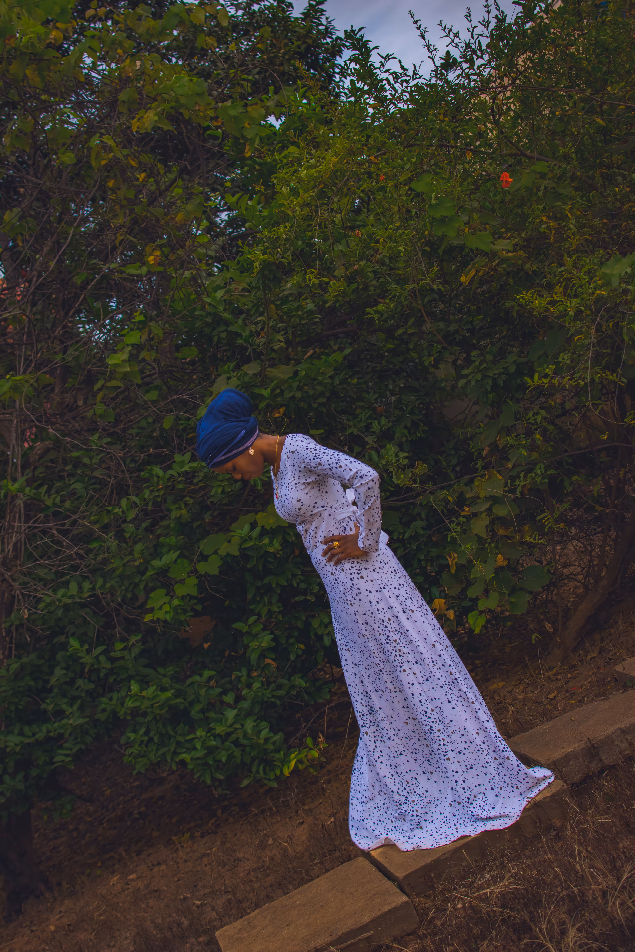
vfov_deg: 37.9
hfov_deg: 25.8
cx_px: 318
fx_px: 1389
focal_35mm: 52
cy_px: 476
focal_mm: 35
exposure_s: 1/200
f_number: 3.5
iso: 250
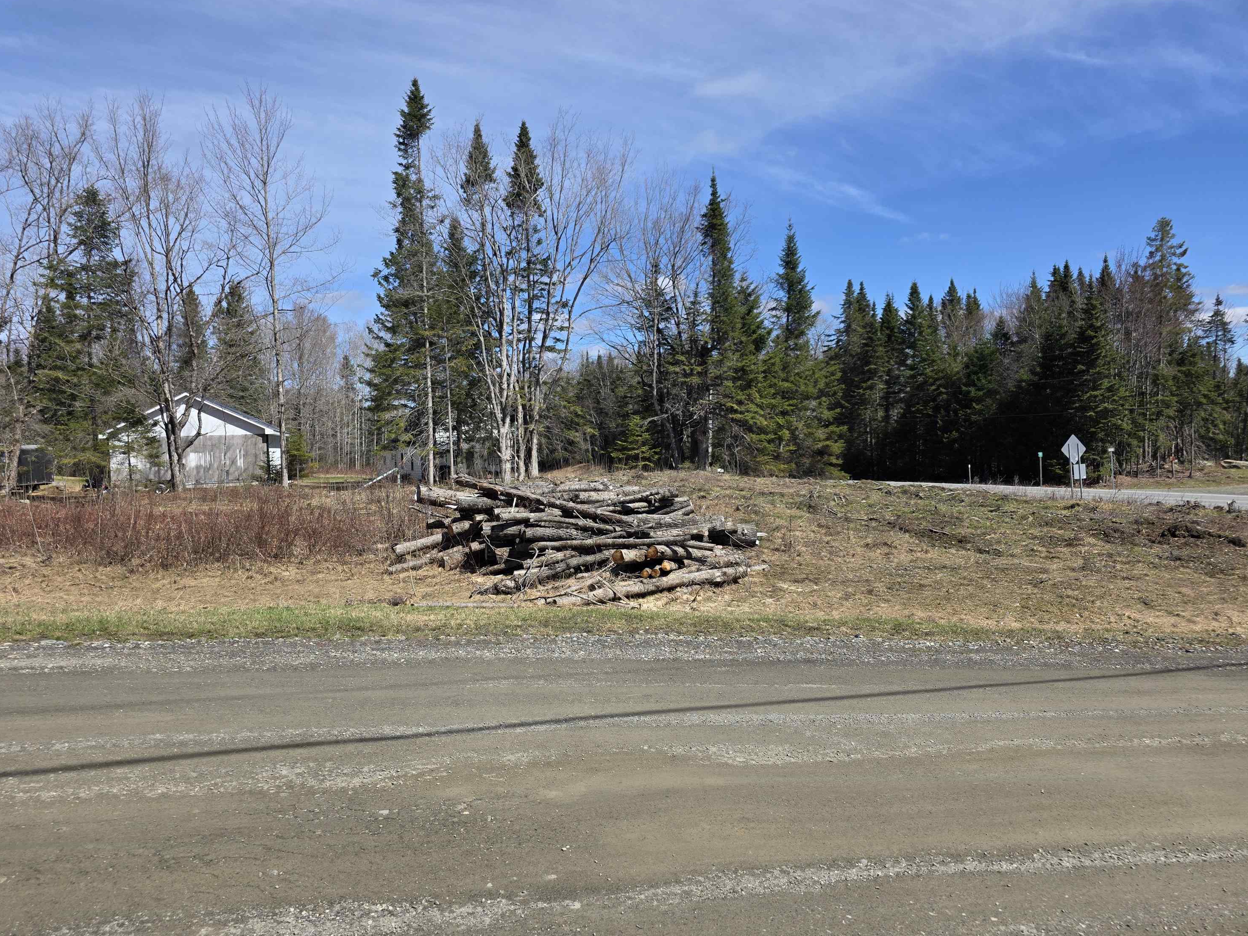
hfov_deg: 71.6
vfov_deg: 56.8
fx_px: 865
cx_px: 602
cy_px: 469
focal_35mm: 24
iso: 80
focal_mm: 6.3
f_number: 1.7
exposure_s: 1/6150
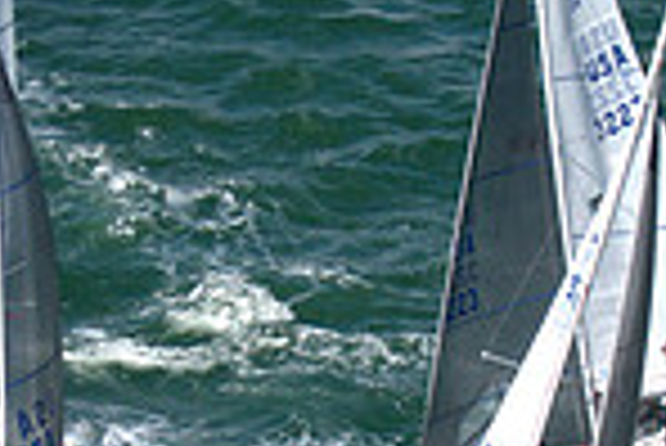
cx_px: 292
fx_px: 3611
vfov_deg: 7.0
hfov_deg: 10.5
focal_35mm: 195
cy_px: 367
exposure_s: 1/1250
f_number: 3.8
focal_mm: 8.6
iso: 100
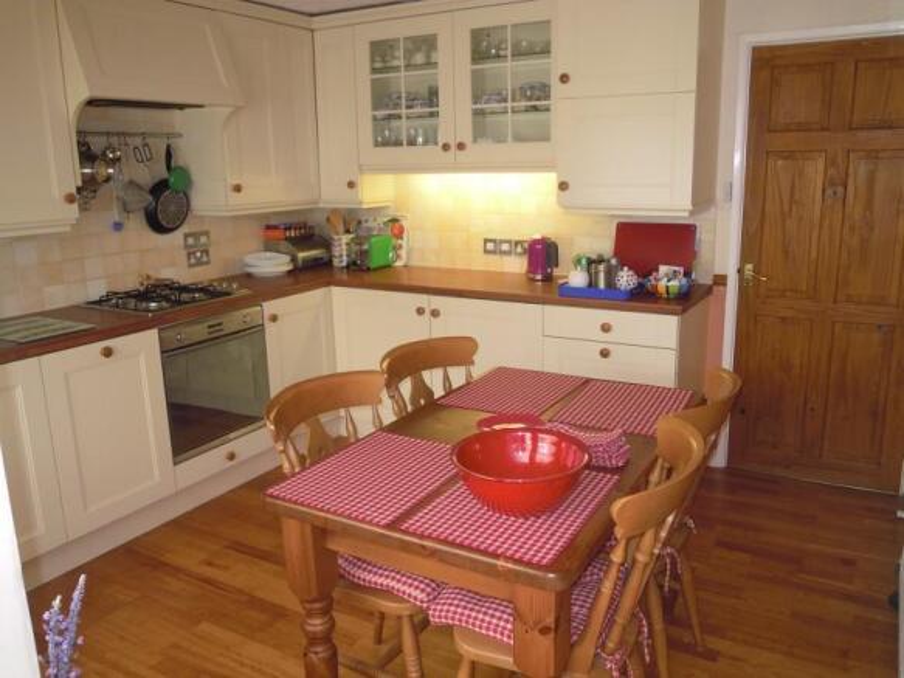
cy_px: 339
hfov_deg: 63.5
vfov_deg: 49.7
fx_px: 731
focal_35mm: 28
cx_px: 452
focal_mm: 5
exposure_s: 1/50
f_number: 2.7
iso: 100
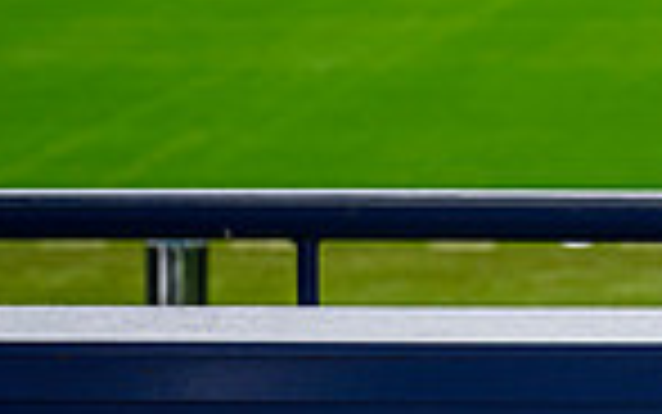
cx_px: 1324
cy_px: -256
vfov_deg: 5.9
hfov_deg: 9.0
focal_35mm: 219
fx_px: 3953
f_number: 4
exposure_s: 1/160
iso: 500
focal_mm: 51
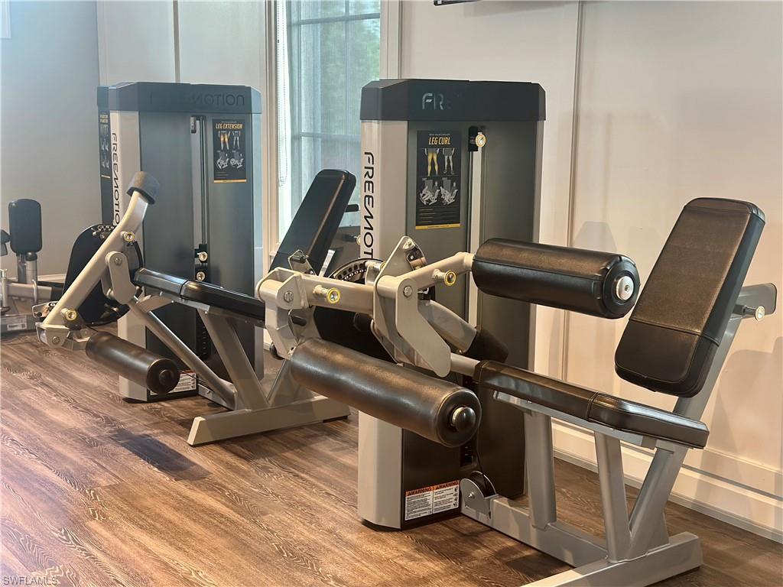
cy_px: 294
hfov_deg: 39.7
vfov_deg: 30.3
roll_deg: -1.5
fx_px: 1086
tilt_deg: -9.3
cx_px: 392
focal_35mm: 48
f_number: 1.78
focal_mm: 6.86
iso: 250
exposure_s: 1/60
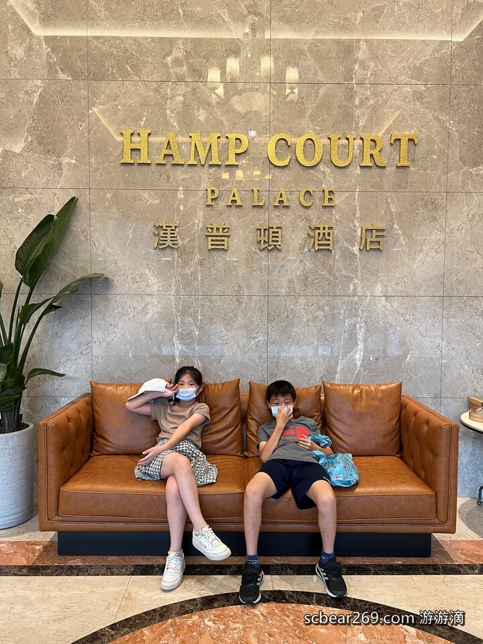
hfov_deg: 53.1
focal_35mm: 26
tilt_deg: -2.9
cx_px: 242
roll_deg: -0.1
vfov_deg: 67.3
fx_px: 484
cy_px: 322
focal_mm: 5.7
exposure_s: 1/60
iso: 80
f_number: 1.5
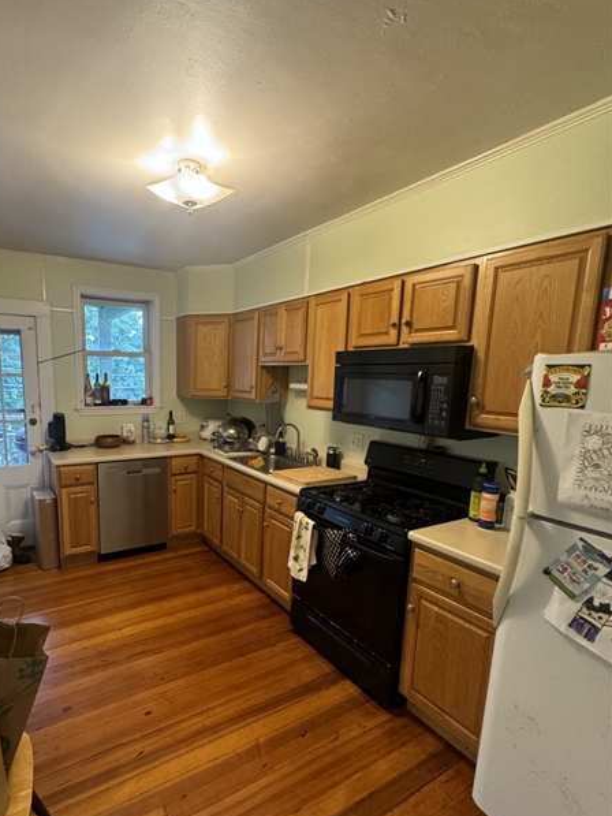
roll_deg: -1.0
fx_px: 424
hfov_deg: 70.2
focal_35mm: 18
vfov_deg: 87.5
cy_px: 443
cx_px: 221
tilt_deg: -9.0
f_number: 2.2
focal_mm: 2.22
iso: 500
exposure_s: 1/60
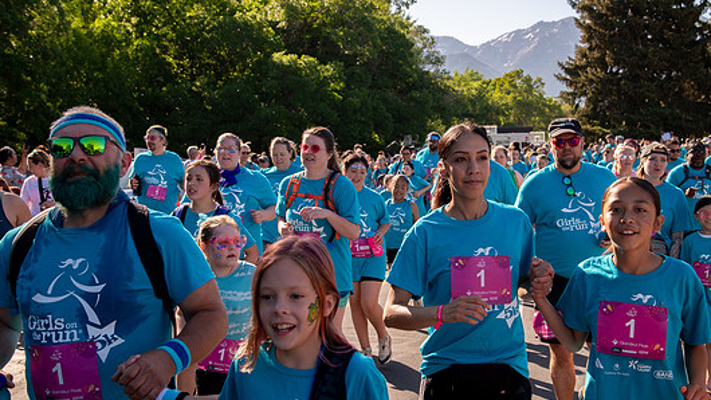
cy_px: 195
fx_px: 1037
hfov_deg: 37.8
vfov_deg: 21.8
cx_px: 364
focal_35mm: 55
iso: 800
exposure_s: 1/1000
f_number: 8
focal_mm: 48
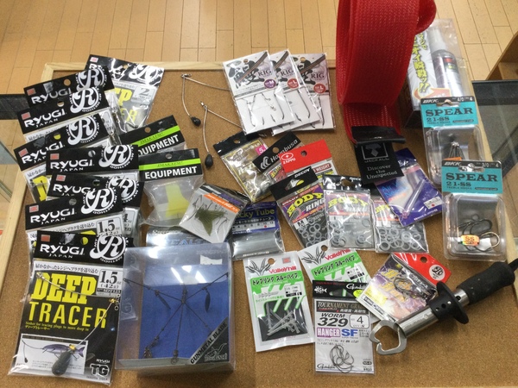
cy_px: 194
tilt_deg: -63.6
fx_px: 464
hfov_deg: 58.4
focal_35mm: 31
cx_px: 259
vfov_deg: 45.4
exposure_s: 1/30
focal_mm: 3.3
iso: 40
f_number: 2.4
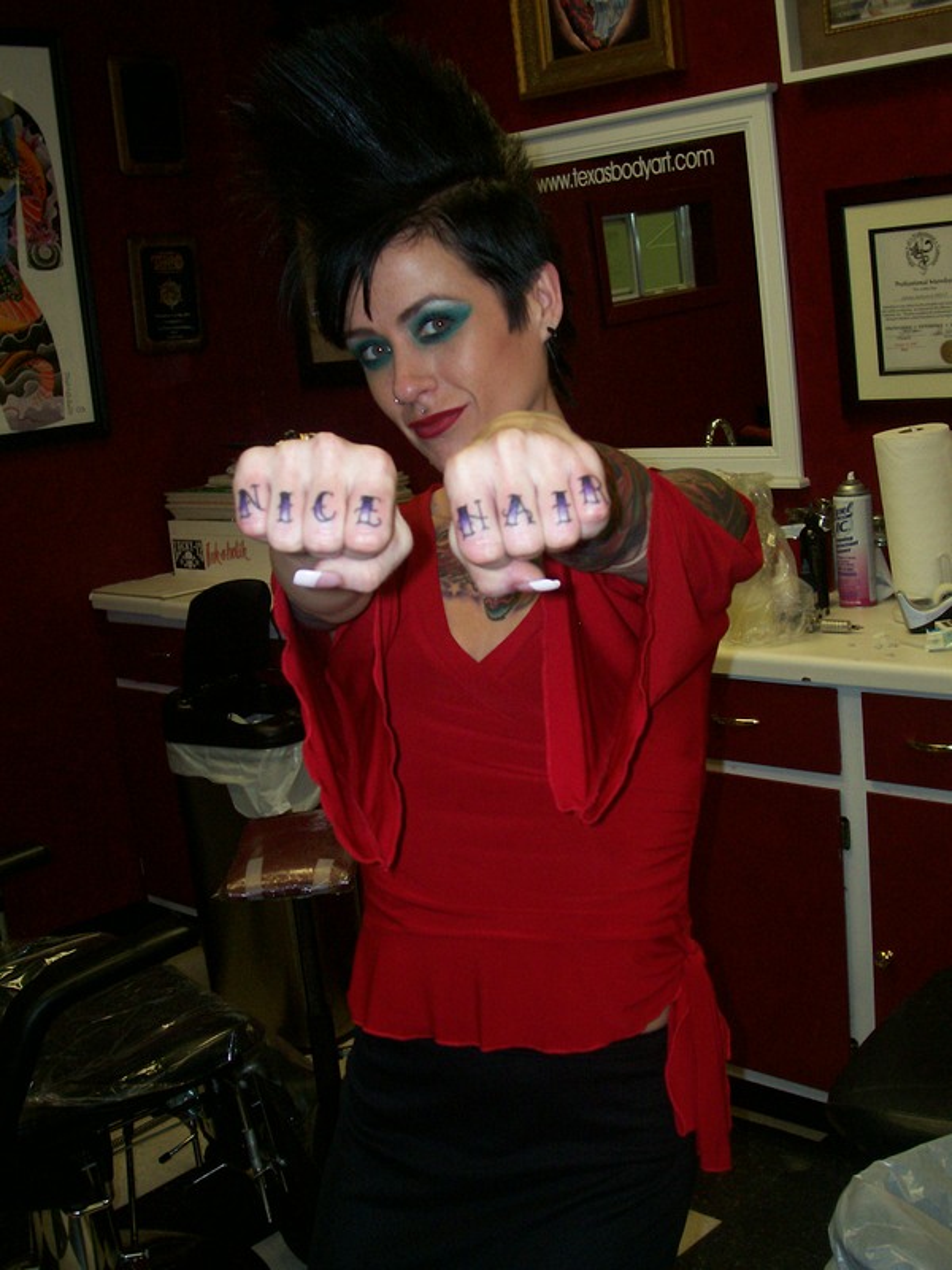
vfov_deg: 44.8
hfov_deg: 34.3
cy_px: 635
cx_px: 476
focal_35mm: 42
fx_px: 1540
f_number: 2.9
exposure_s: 1/120
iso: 140
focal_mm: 7
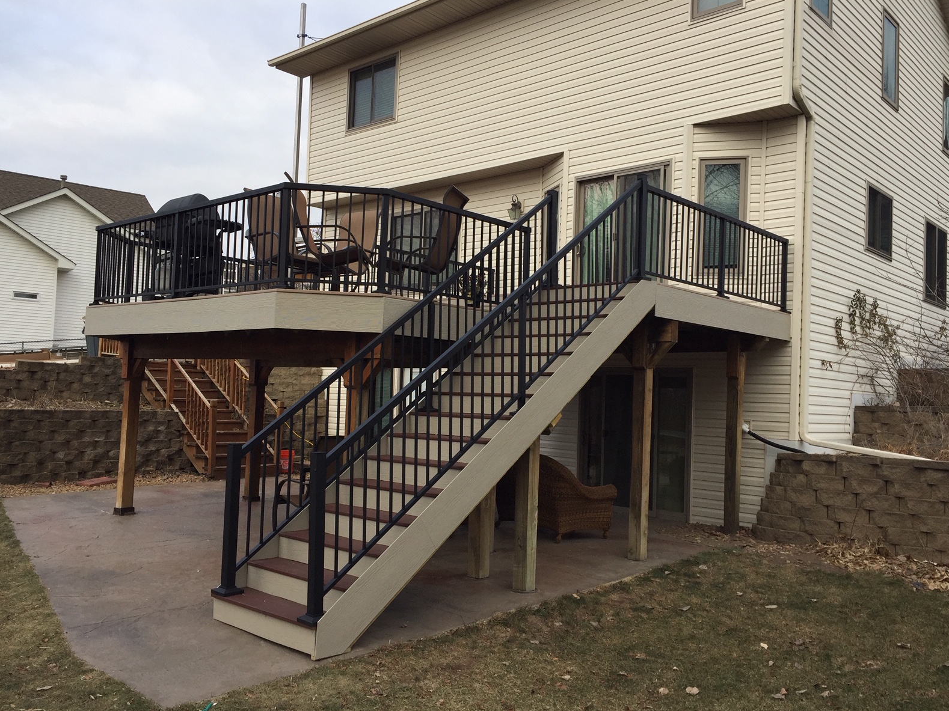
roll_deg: -0.3
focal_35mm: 30
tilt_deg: +2.9
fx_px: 822
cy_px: 360
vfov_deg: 46.8
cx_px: 471
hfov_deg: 60.0
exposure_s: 1/501
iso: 32
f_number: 2.2
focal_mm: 4.15
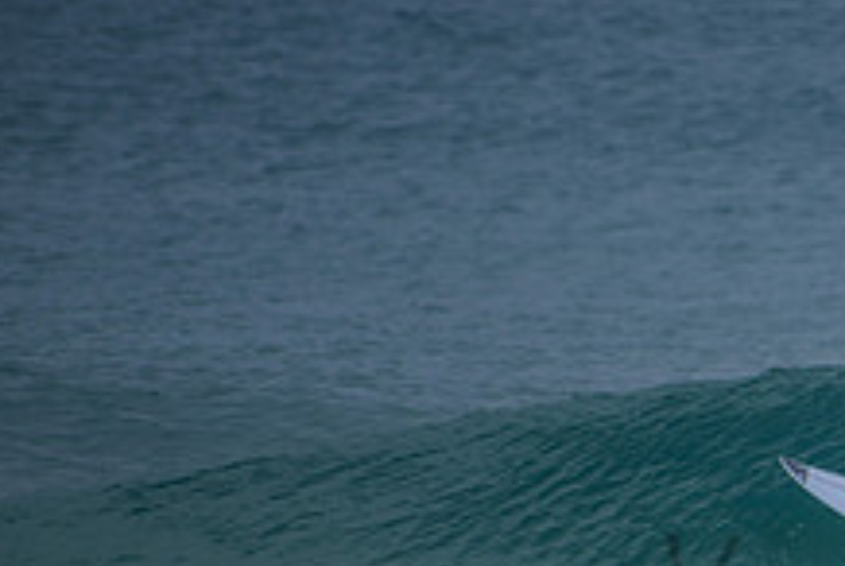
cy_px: 560
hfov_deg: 1.5
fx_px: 31800
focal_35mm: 1353
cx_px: 1066
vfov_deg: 1.0
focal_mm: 500
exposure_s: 1/800
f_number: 5.6
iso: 125
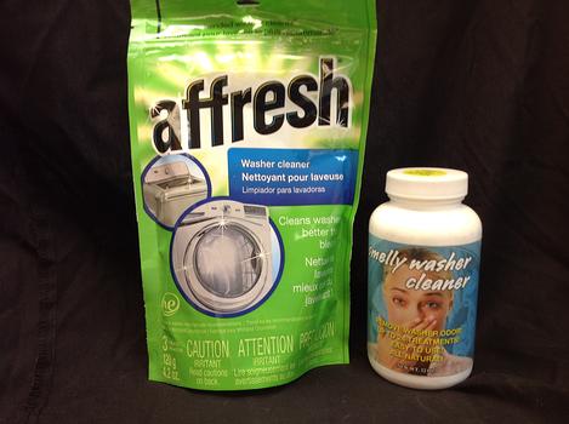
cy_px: 212
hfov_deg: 52.7
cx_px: 284
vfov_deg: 40.6
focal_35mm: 35
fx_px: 574
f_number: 2.4
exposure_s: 1/20
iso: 80
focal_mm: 4.28
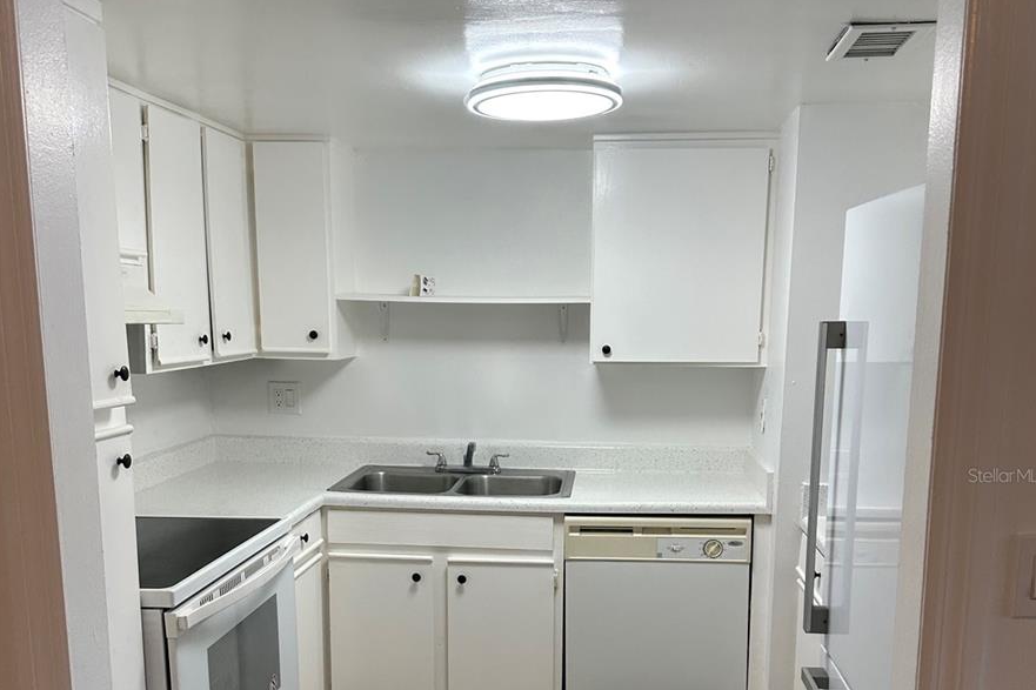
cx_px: 522
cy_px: 475
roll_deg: -0.8
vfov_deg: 38.3
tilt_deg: -7.1
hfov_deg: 55.8
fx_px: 978
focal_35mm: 34
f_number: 1.78
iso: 100
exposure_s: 1/120
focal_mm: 6.86
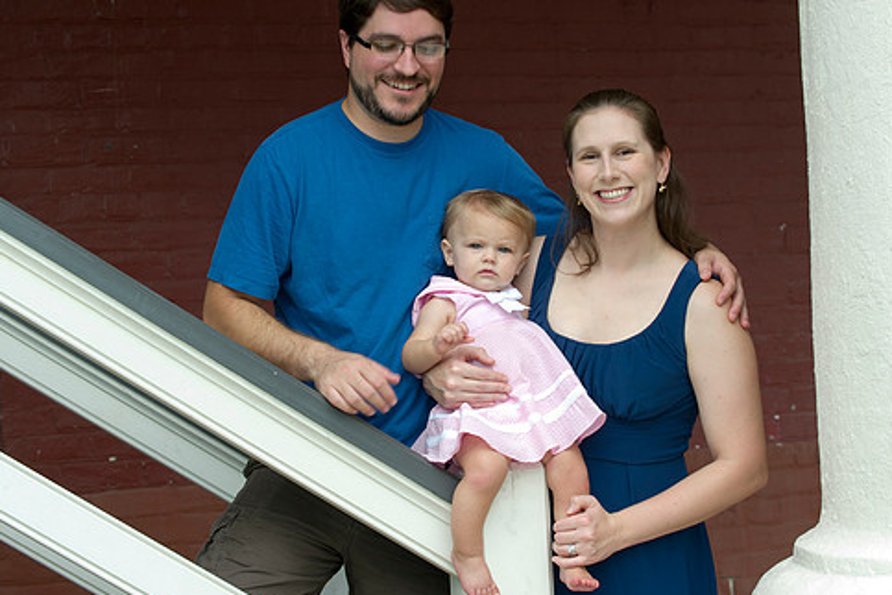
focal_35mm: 96
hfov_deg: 21.2
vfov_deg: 14.3
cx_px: 506
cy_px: 283
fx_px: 2378
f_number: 5
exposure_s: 1/125
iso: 400
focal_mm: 80
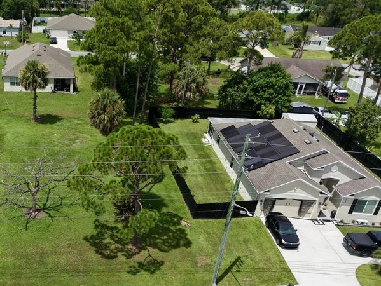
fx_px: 452
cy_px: 212
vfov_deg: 34.5
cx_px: 68
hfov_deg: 43.3
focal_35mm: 41
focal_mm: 8.67
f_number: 1.8
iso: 110
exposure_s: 1/500
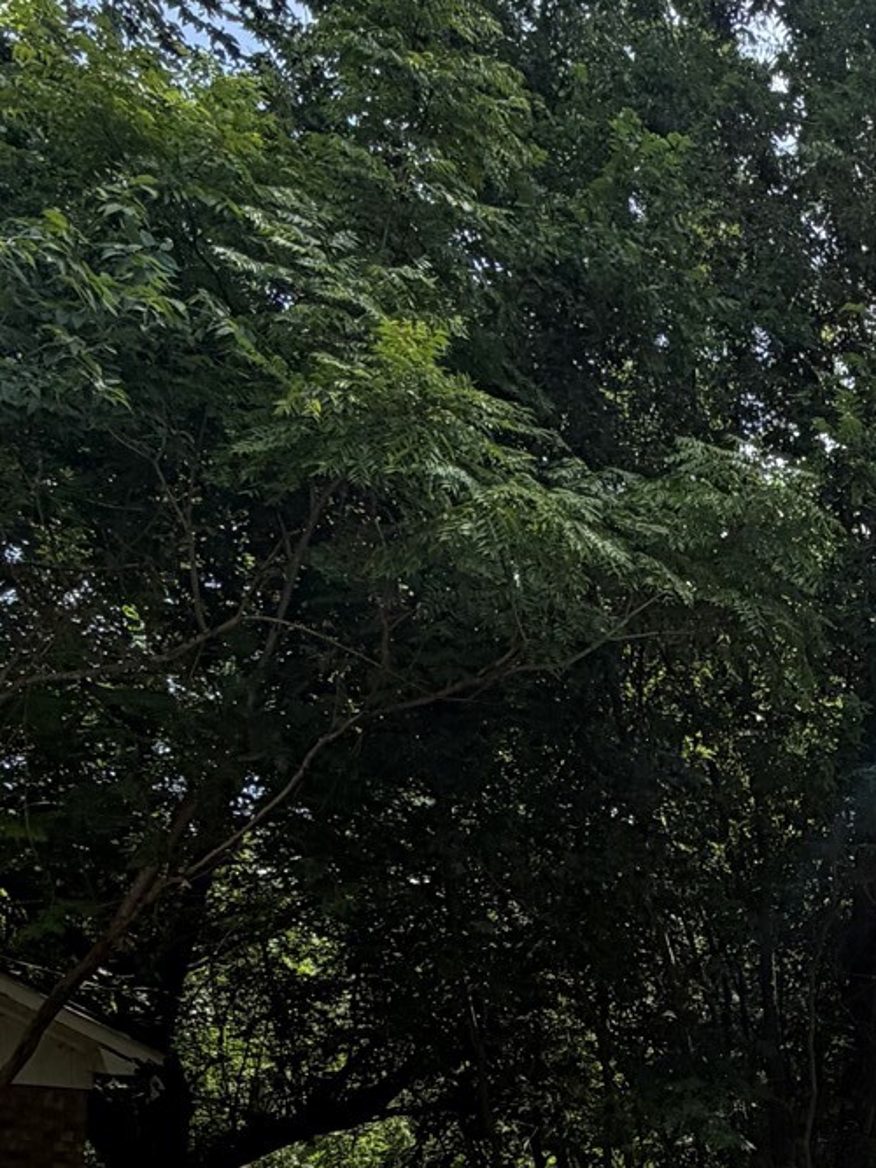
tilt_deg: +2.9
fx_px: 1451
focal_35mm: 43
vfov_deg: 39.1
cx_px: 1091
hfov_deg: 28.5
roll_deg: +0.3
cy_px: 1154
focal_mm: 2.22
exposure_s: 1/686
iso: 40
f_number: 2.2
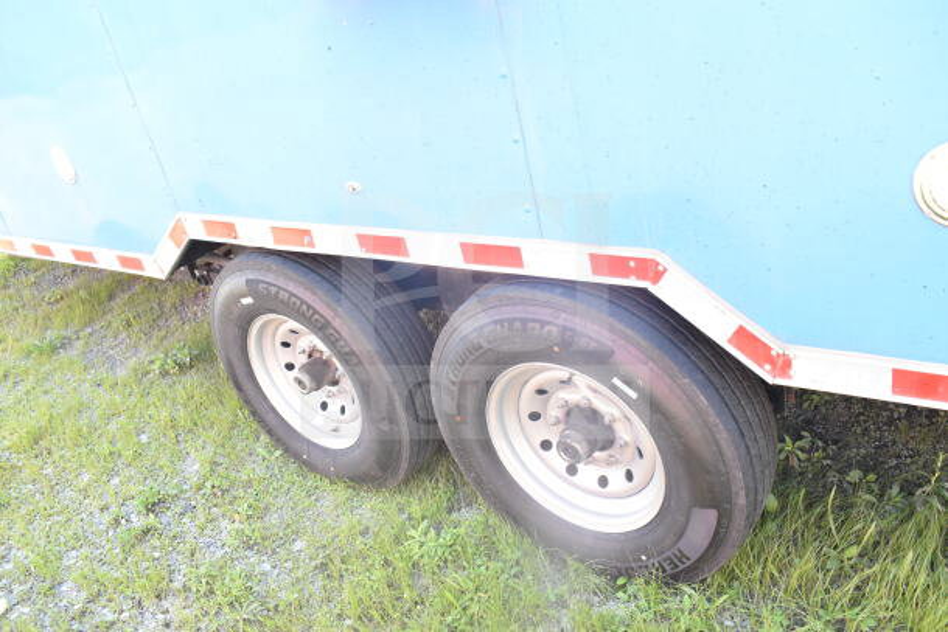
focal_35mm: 32
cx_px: 474
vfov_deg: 41.7
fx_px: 830
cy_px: 316
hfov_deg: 59.5
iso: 1600
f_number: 7.1
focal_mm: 21
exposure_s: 1/200
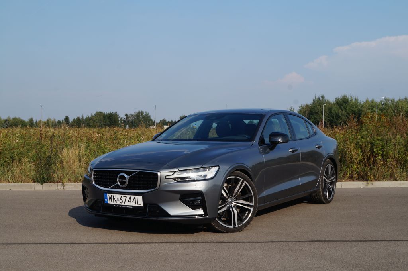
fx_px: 509
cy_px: 136
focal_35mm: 45
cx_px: 204
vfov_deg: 29.8
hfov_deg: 43.7
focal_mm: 30
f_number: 13
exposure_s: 1/125
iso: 100
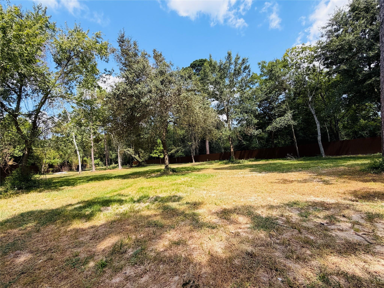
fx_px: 155
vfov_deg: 85.7
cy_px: 144
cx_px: 192
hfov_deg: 102.1
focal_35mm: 14
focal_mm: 2.22
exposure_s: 1/638
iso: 40
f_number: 2.2
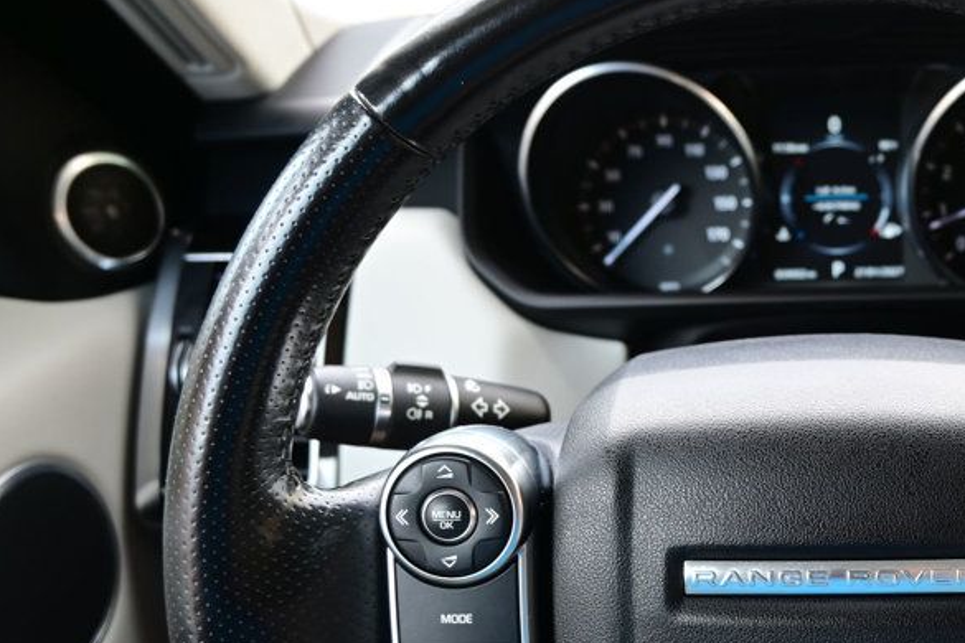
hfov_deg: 43.1
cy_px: 422
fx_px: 1126
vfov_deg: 31.7
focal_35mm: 42
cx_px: 840
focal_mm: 16
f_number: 3.5
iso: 100
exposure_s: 1/40
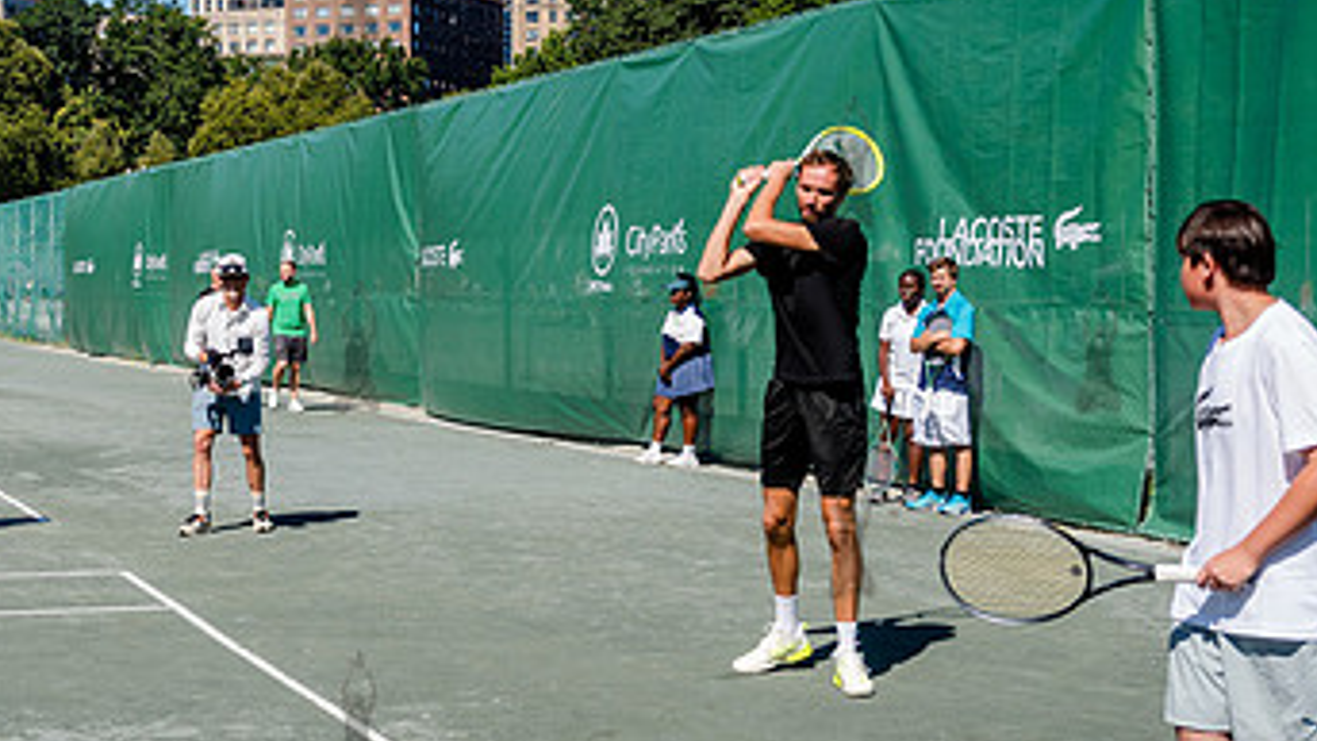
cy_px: 345
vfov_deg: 17.7
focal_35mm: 68
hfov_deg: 30.6
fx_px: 2375
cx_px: 357
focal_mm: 38
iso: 200
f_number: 4
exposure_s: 1/1600
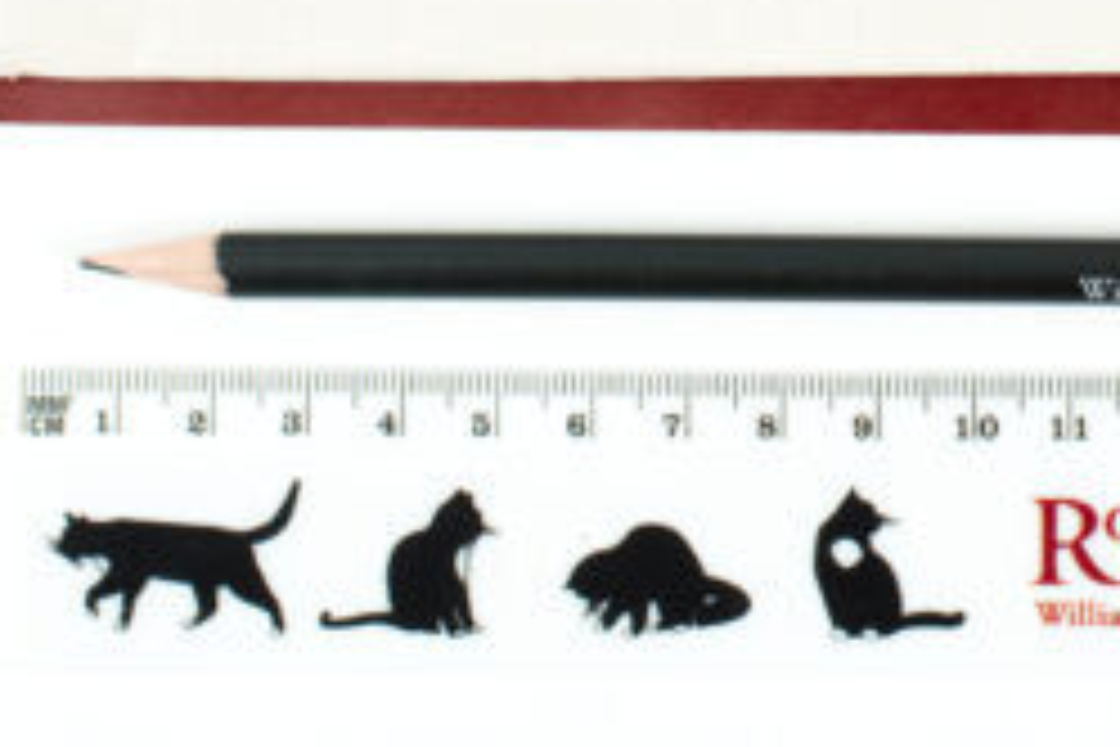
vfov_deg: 8.7
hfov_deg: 13.2
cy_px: -284
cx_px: 1071
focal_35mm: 154
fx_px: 4791
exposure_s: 1/60
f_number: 5.6
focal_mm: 50
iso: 1250
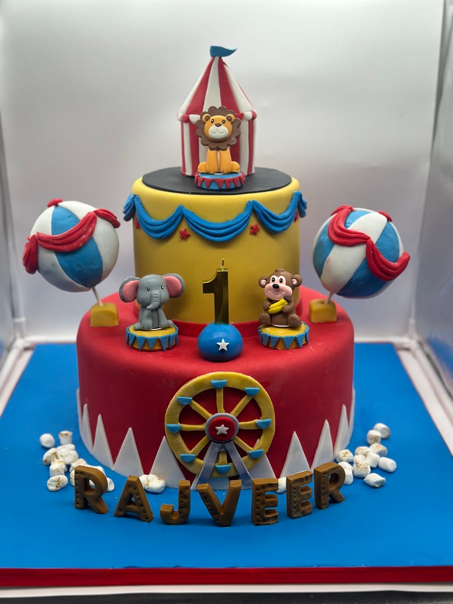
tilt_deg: -20.8
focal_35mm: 48
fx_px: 838
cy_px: 302
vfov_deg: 39.7
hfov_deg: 30.3
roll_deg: -0.9
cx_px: 226
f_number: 1.78
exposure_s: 1/1272
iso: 80
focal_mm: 6.86
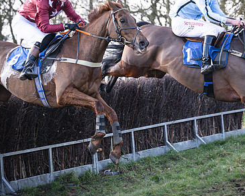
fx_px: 877
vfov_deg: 12.7
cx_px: 114
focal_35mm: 121
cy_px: 64
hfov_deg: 15.9
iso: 400
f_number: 2.8
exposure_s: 1/1600
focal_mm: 70
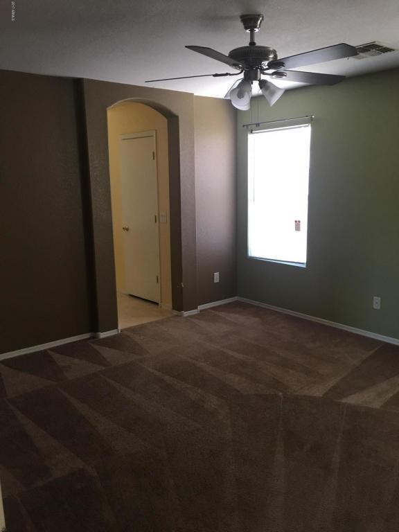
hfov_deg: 48.2
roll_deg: +0.8
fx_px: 446
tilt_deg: -11.8
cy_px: 266
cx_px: 200
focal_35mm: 29
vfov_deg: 61.7
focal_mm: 4.15
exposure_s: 1/30
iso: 100
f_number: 2.2
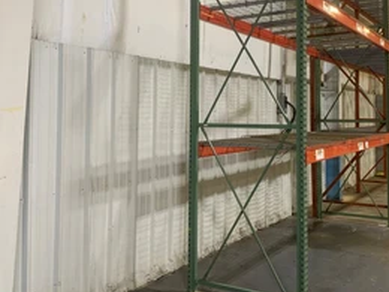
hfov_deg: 46.6
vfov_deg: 35.7
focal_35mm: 40
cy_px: 105
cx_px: 227
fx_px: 450
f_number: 1.8
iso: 200
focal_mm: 4.25
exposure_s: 1/60
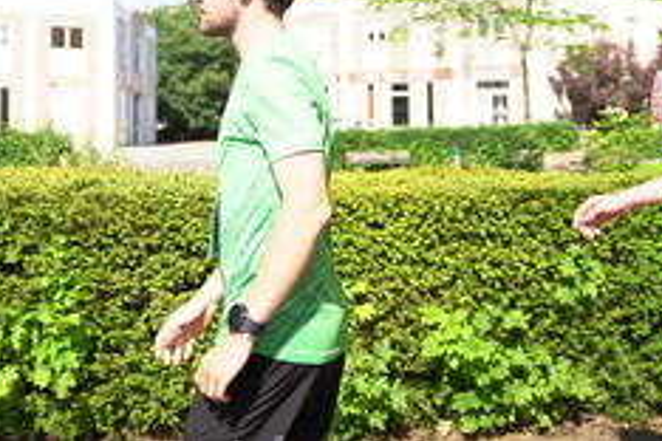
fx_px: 975
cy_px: 66
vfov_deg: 24.9
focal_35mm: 53
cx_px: 317
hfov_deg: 37.5
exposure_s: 1/8000
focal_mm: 31
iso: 1000
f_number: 2.8
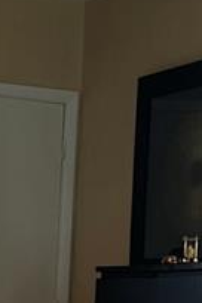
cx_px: -31
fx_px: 1237
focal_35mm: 147
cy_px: 419
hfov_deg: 9.2
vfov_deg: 13.4
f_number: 1.78
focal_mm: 6.86
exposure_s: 1/125
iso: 100
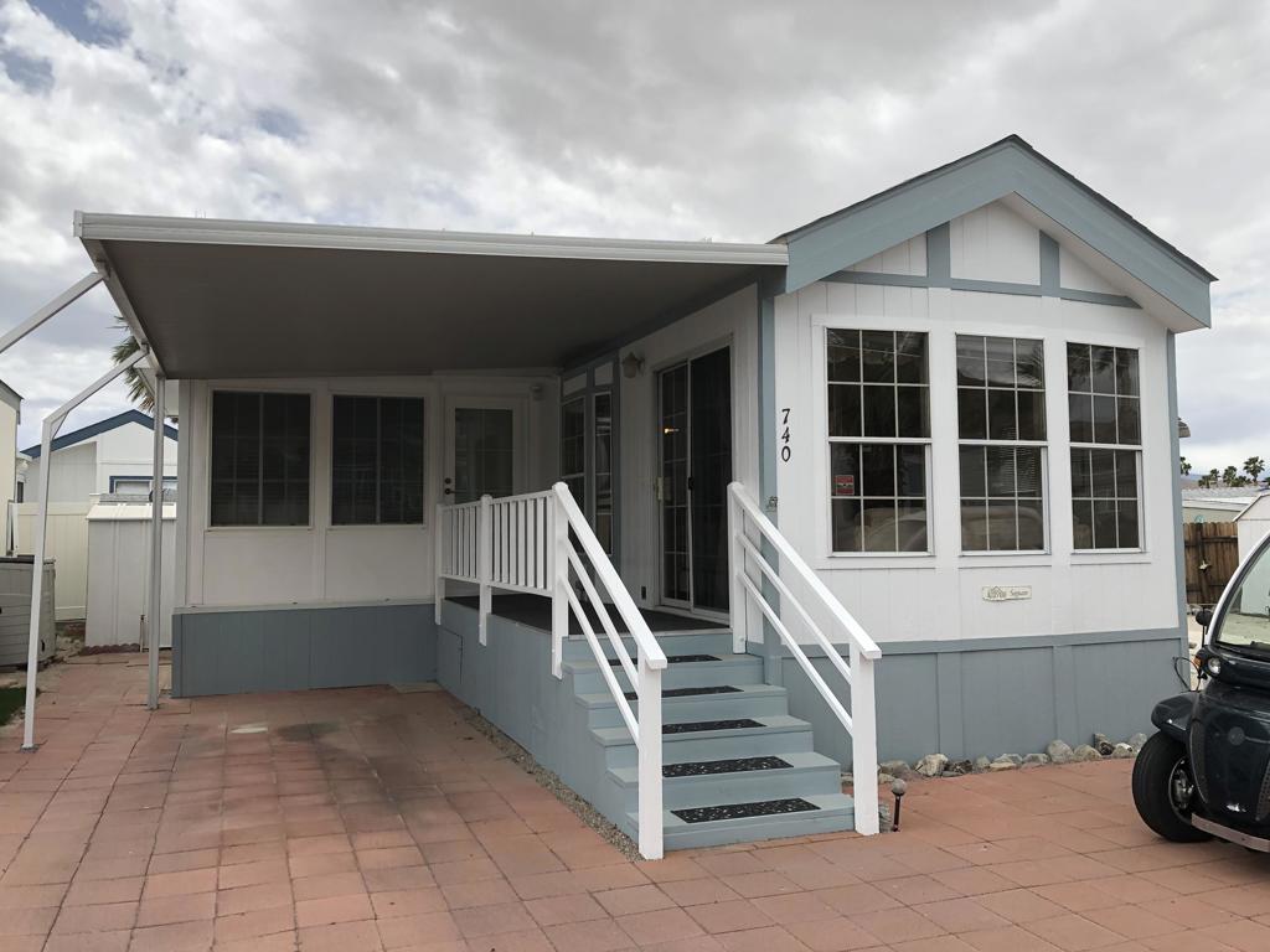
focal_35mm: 28
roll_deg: +0.3
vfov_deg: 49.7
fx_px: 1027
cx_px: 635
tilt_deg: +2.9
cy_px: 476
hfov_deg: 63.4
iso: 20
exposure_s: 1/2000
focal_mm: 4
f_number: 1.8
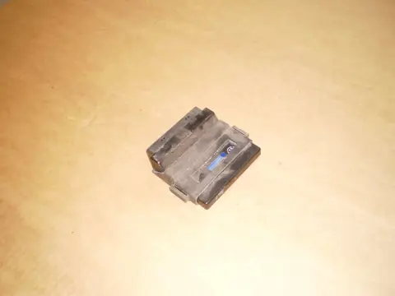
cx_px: 198
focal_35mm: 36
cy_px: 148
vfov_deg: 39.7
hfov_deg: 51.4
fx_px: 411
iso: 100
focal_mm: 6.3
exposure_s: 1/30
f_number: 3.1
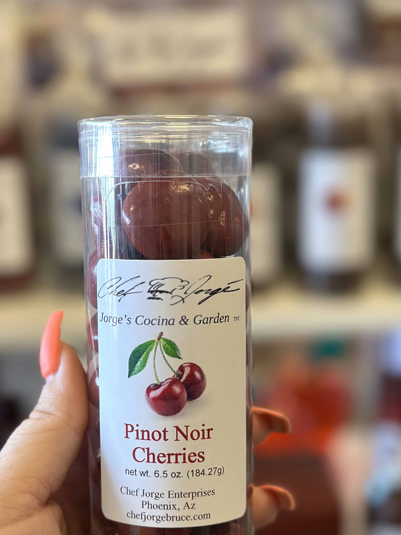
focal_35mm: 68
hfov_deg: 21.6
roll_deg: +2.8
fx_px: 1050
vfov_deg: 28.4
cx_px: 145
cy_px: 339
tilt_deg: -17.8
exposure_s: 1/60
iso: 80
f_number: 1.78
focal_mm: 6.86
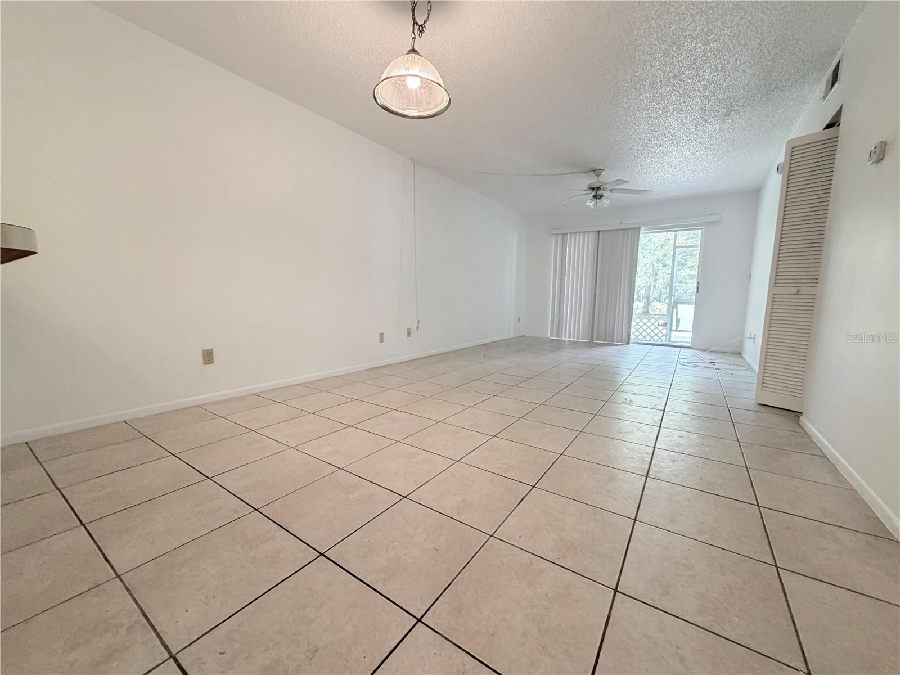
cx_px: 450
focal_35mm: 14
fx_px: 364
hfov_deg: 102.1
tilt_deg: -7.5
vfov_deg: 85.7
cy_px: 338
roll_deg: -0.4
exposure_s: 1/60
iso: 200
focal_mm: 2.22
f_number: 2.2
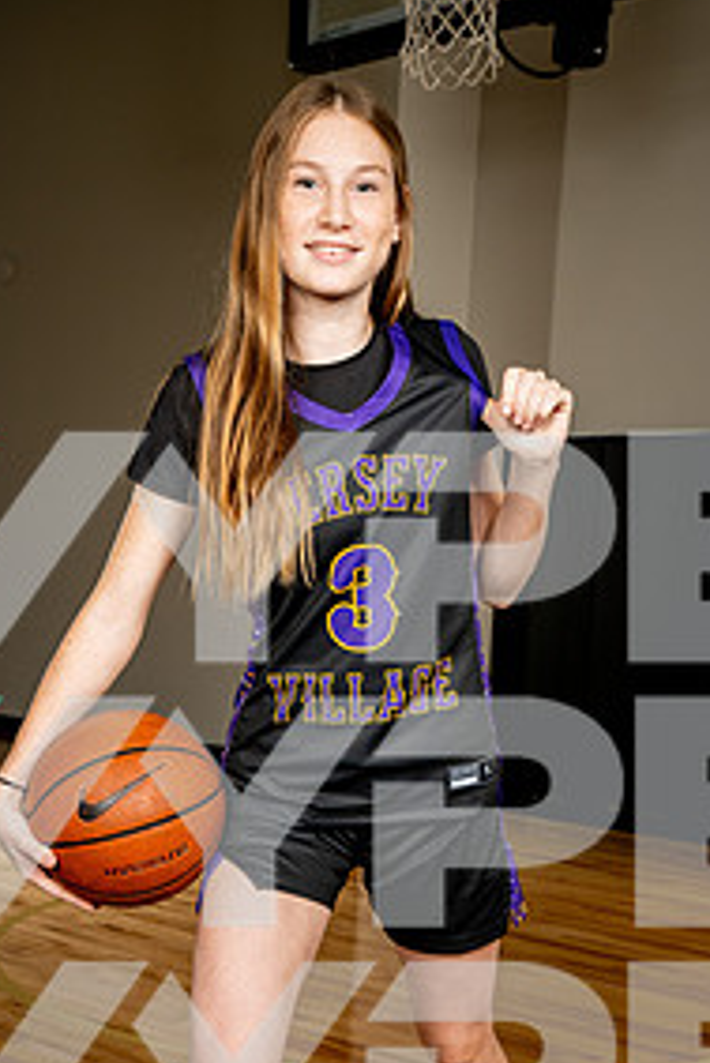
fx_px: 1595
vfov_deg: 35.9
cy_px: 815
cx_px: 331
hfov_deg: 25.1
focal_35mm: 54
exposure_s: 1/500
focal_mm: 34
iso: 250
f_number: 8
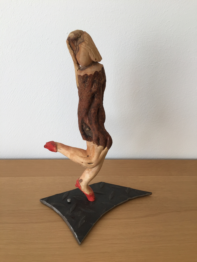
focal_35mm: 29
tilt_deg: -23.2
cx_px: 98
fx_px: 220
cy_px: 131
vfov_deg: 61.7
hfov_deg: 48.2
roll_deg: -3.4
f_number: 2.2
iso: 50
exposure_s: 1/100
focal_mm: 4.15
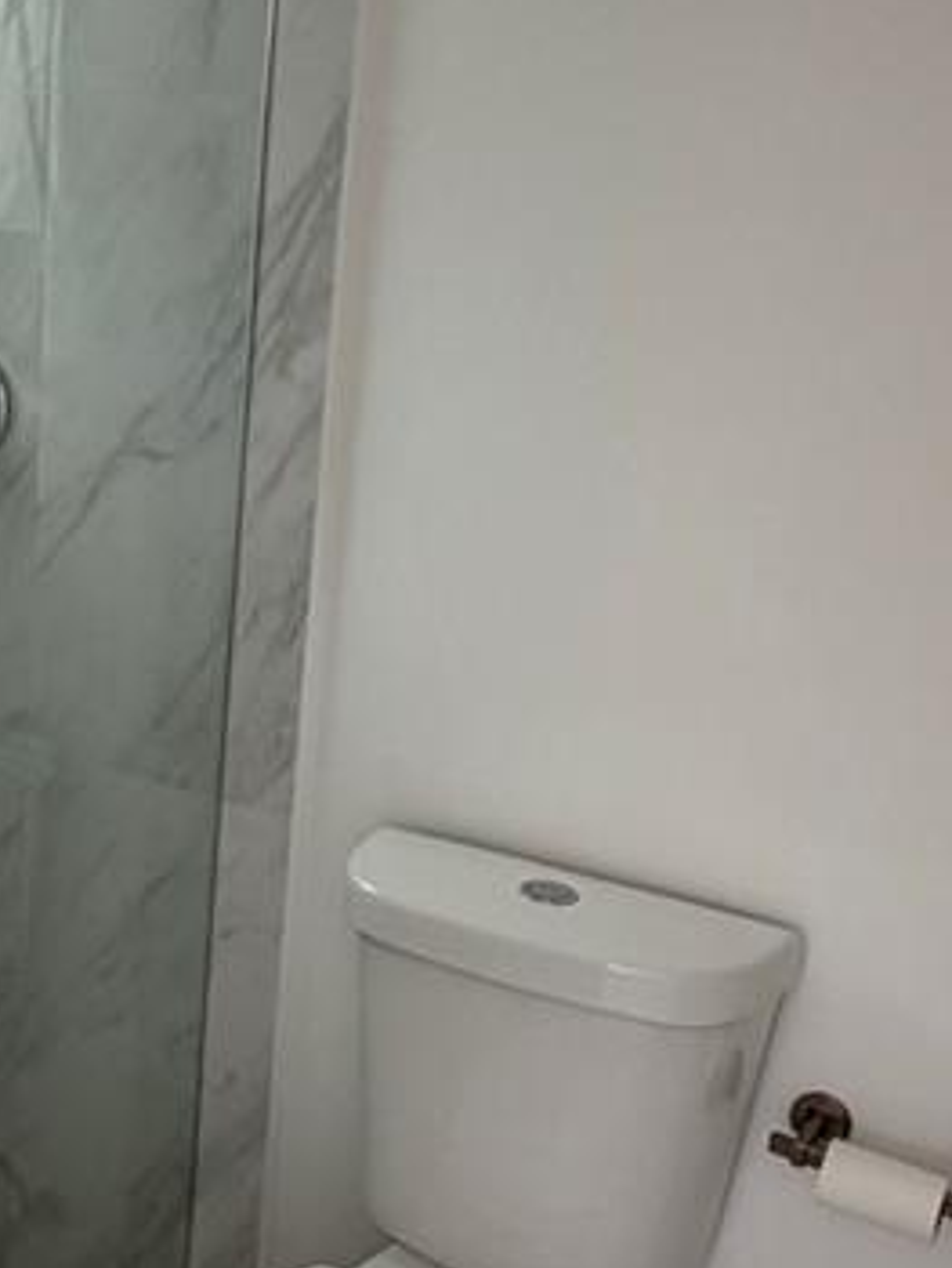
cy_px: 703
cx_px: 123
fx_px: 1758
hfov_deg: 29.2
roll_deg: -3.7
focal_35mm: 48
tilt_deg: -16.2
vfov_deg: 39.6
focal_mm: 2.22
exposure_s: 1/121
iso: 64
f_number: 2.2
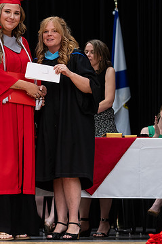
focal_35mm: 183
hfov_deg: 7.4
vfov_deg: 11.2
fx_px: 1236
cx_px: -28
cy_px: 121
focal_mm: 85
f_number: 2.8
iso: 1000
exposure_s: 1/200
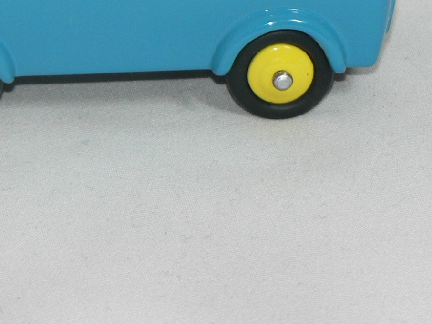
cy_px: -40
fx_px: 3843
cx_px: 94
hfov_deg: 6.4
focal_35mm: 308
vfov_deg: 4.8
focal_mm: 18.2
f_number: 3.2
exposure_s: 1/60
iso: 80
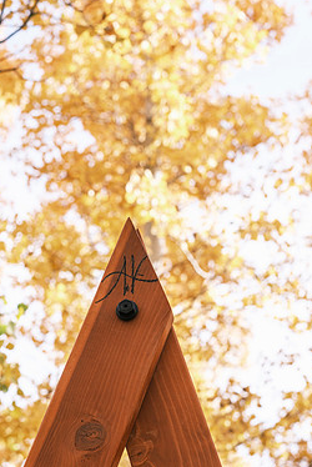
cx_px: 129
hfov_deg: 13.6
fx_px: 1310
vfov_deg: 20.2
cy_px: 273
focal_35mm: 101
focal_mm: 56
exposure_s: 1/1000
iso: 400
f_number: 2.8
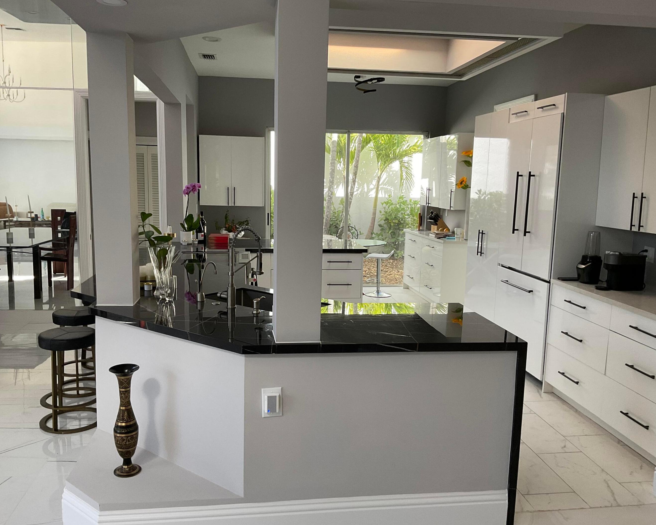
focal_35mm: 31
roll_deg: -1.1
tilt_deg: -8.1
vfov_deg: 47.1
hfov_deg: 57.2
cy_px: 264
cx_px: 323
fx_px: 602
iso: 64
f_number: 1.8
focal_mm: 3
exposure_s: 1/114
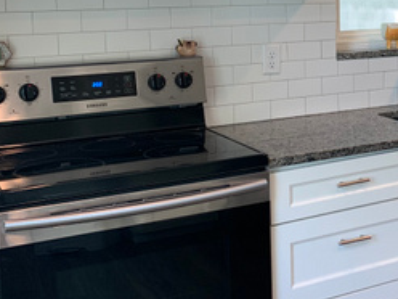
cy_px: 68
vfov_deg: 21.7
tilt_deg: -3.9
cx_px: 425
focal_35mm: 67
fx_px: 770
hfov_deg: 26.9
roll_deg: +0.4
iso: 64
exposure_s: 1/60
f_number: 1.8
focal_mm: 4.25
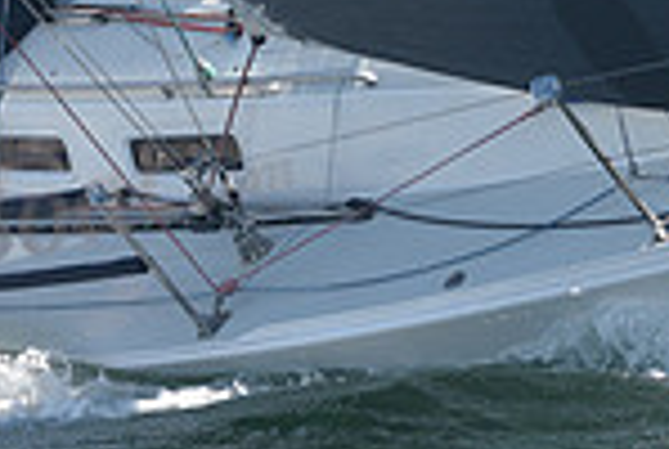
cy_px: -61
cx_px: 530
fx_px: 5065
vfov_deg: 5.1
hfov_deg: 7.5
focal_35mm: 272
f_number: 3.2
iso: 250
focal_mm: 70
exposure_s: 1/1000
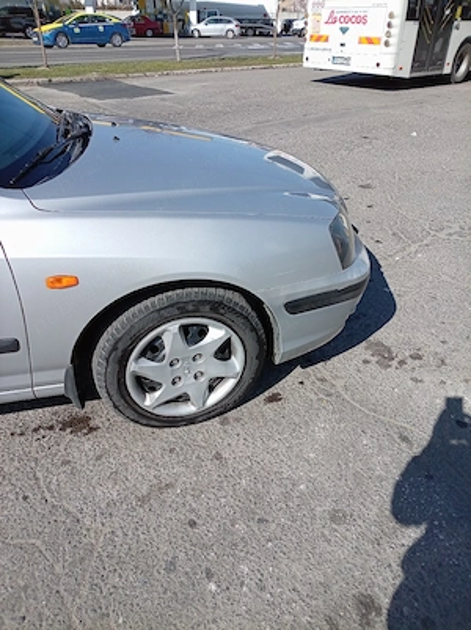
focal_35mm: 25
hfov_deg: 54.8
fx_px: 454
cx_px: 236
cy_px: 315
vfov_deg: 69.4
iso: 100
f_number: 1.8
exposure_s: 1/2000
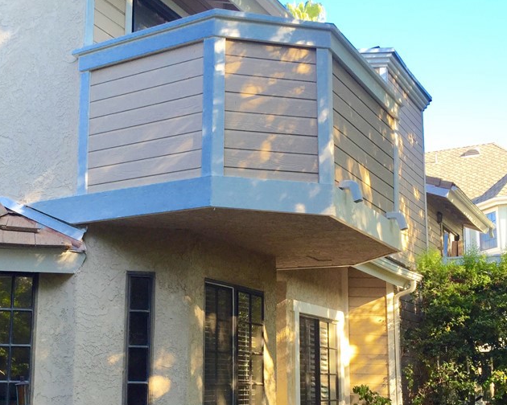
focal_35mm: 46
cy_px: 266
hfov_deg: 39.8
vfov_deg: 32.5
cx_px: 163
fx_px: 690
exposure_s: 1/262
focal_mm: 4.15
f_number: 2.2
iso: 32
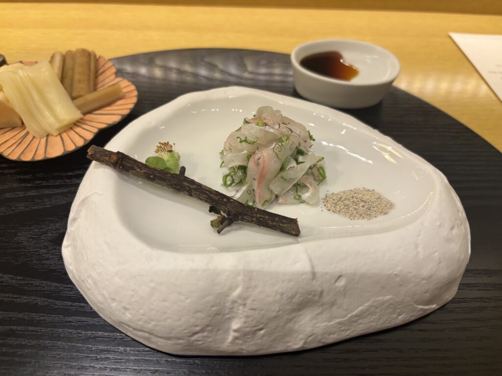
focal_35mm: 26
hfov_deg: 67.3
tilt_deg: -48.7
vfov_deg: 53.1
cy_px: 188
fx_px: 377
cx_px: 251
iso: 160
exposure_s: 1/56
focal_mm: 5.96
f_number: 1.6
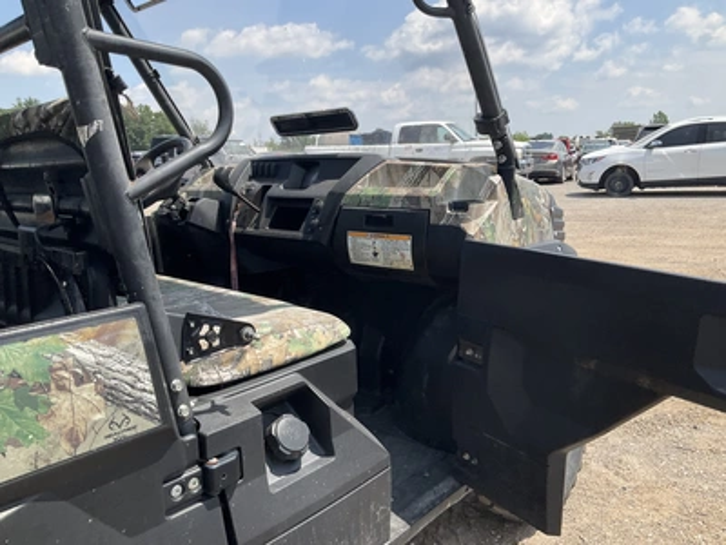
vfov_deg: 48.2
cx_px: 363
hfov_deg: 61.7
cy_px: 272
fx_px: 608
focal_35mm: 29
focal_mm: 3
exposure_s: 1/1377
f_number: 1.8
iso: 25
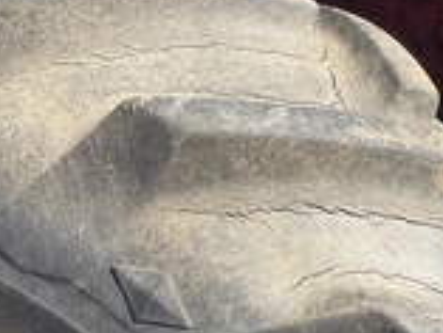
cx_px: 226
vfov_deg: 19.7
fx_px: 948
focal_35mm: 74
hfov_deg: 26.3
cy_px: 268
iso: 25
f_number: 1.8
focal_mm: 3
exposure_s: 1/674
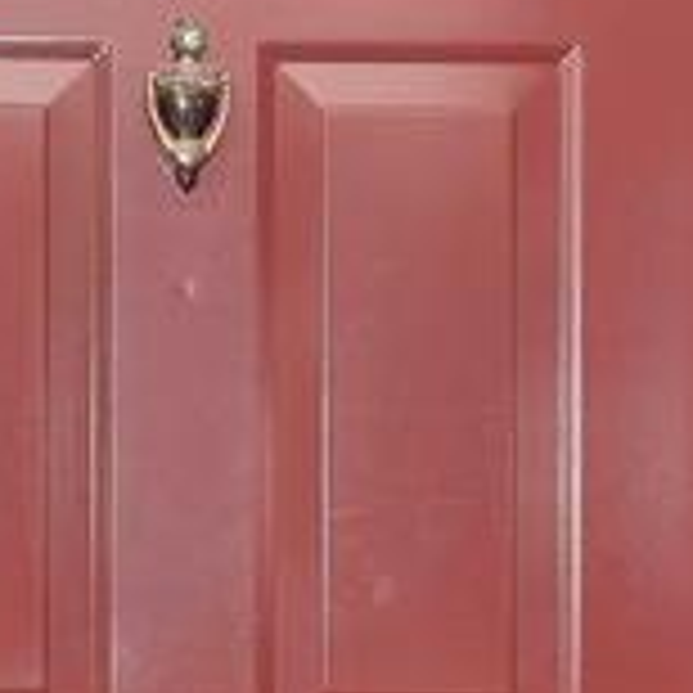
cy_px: 578
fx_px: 2514
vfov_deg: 15.6
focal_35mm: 111
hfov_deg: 15.2
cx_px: -130
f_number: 7.1
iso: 125
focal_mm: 14
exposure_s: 1/60
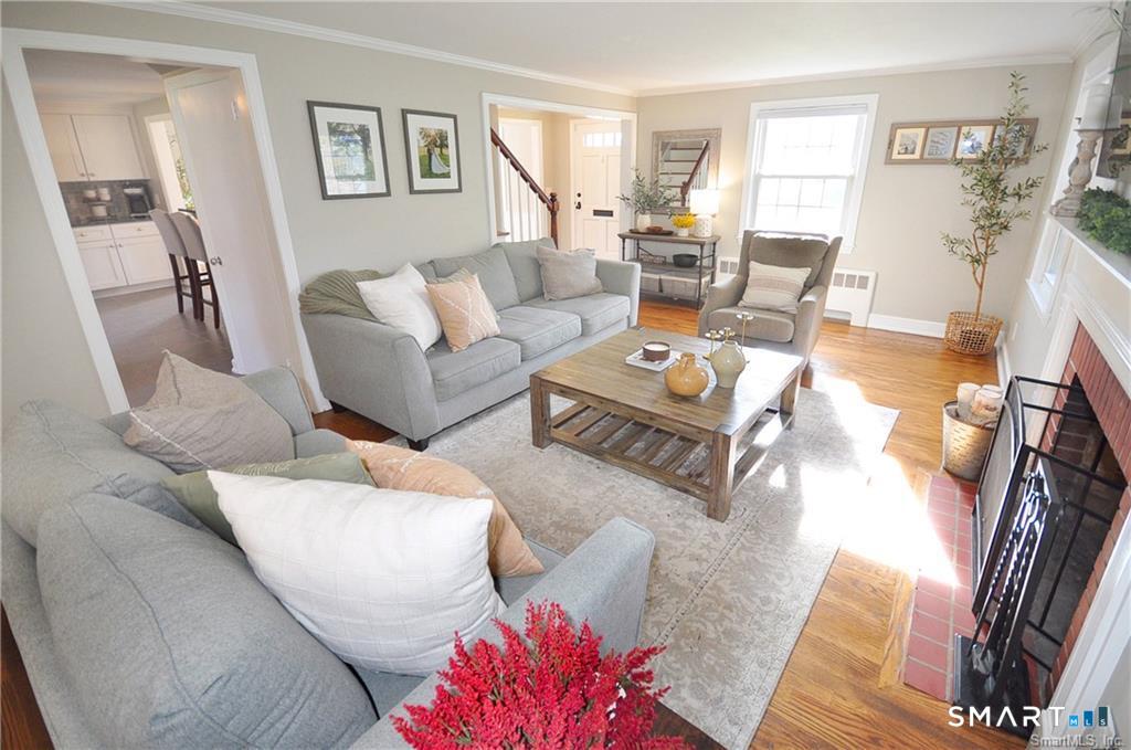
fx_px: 470
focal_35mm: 15
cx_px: 566
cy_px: 375
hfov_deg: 100.5
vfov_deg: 77.1
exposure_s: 1/50
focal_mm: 10
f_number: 4
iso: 640
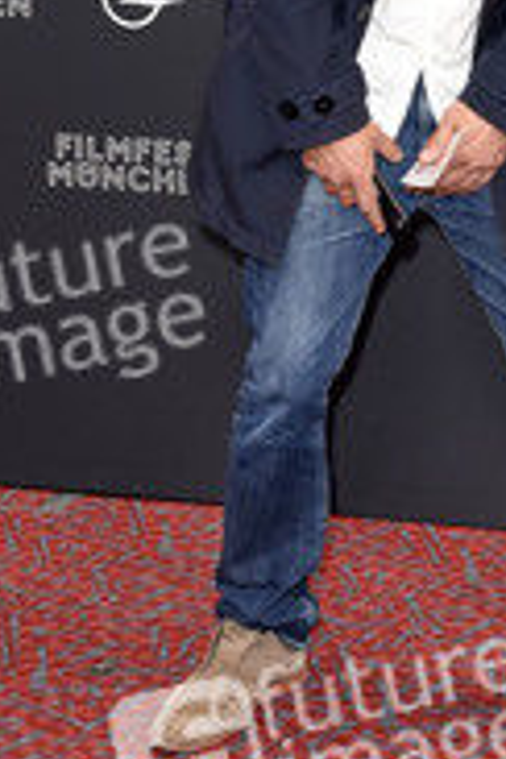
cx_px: 444
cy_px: 116
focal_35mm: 105
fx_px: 2214
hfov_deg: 12.9
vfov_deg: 19.2
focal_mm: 32
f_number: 6.3
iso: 800
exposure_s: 1/160
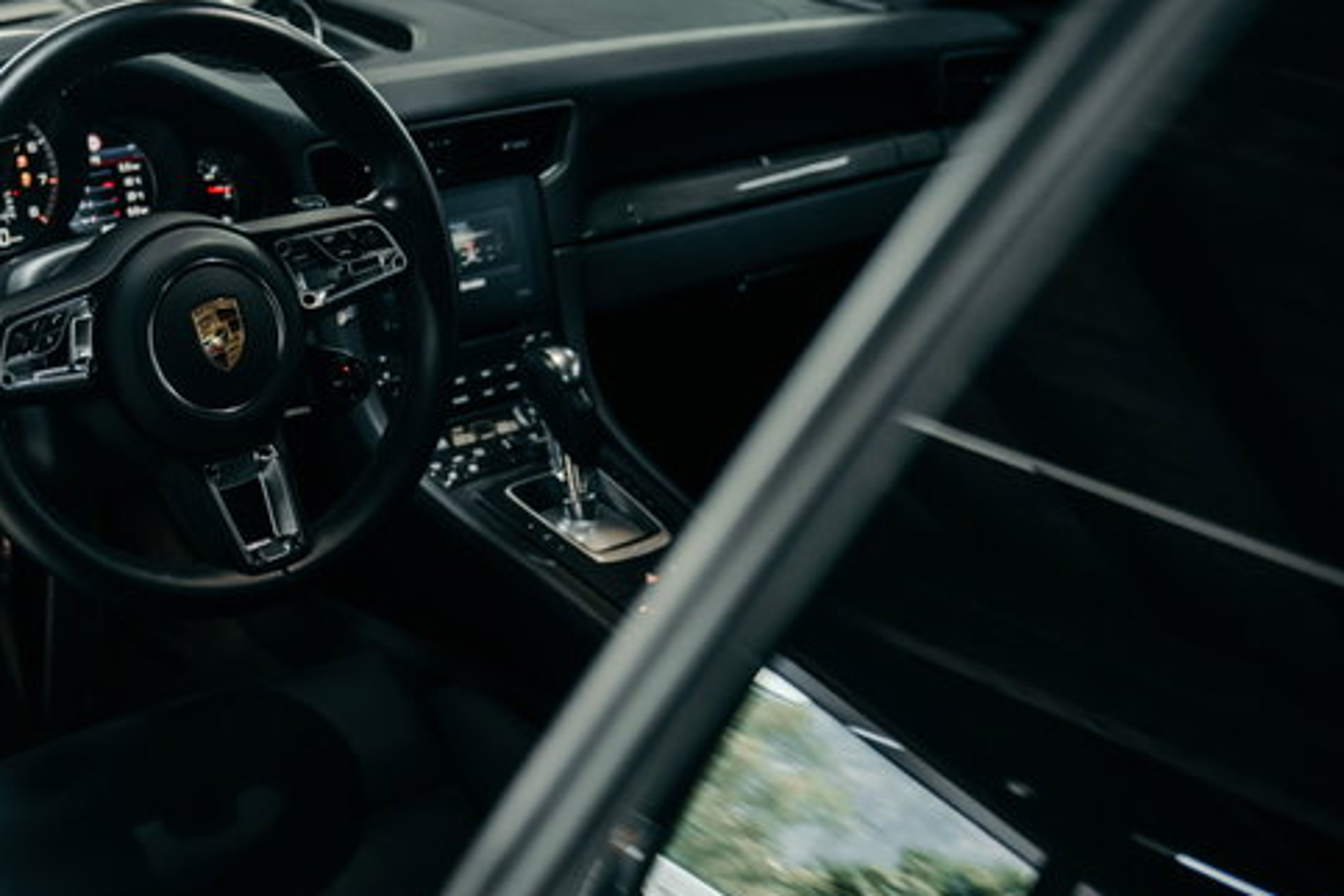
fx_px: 2016
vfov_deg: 25.1
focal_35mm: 54
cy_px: 465
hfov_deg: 36.1
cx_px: 346
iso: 1250
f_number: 2.8
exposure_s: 1/160
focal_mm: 34
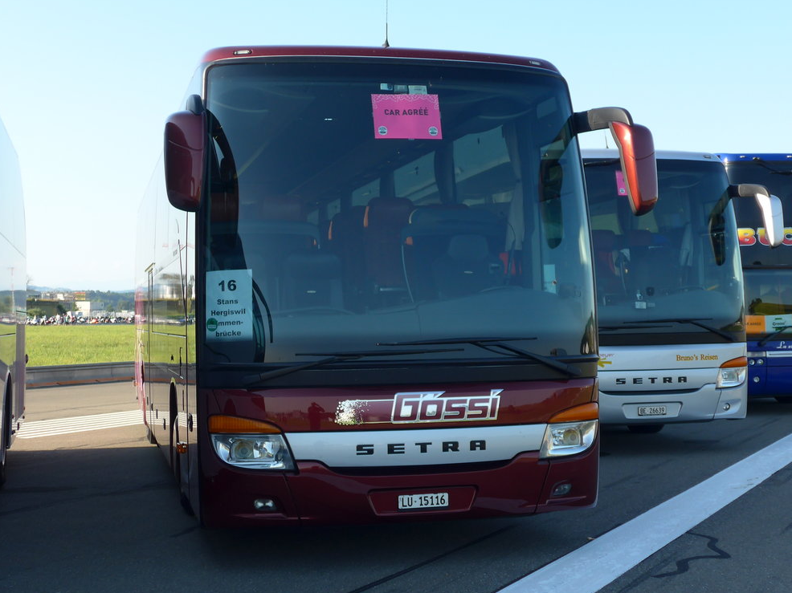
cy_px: 291
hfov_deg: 34.4
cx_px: 400
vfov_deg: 26.1
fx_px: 1281
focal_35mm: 56
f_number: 3
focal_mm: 9.5
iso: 80
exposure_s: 1/500
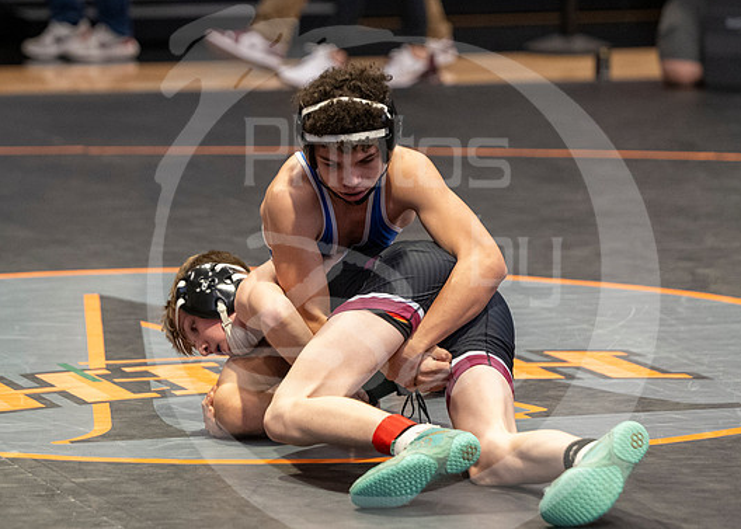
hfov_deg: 8.7
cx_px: 302
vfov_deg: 6.2
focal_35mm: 232
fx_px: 4882
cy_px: 365
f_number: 2.8
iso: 3200
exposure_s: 1/1000
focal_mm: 130
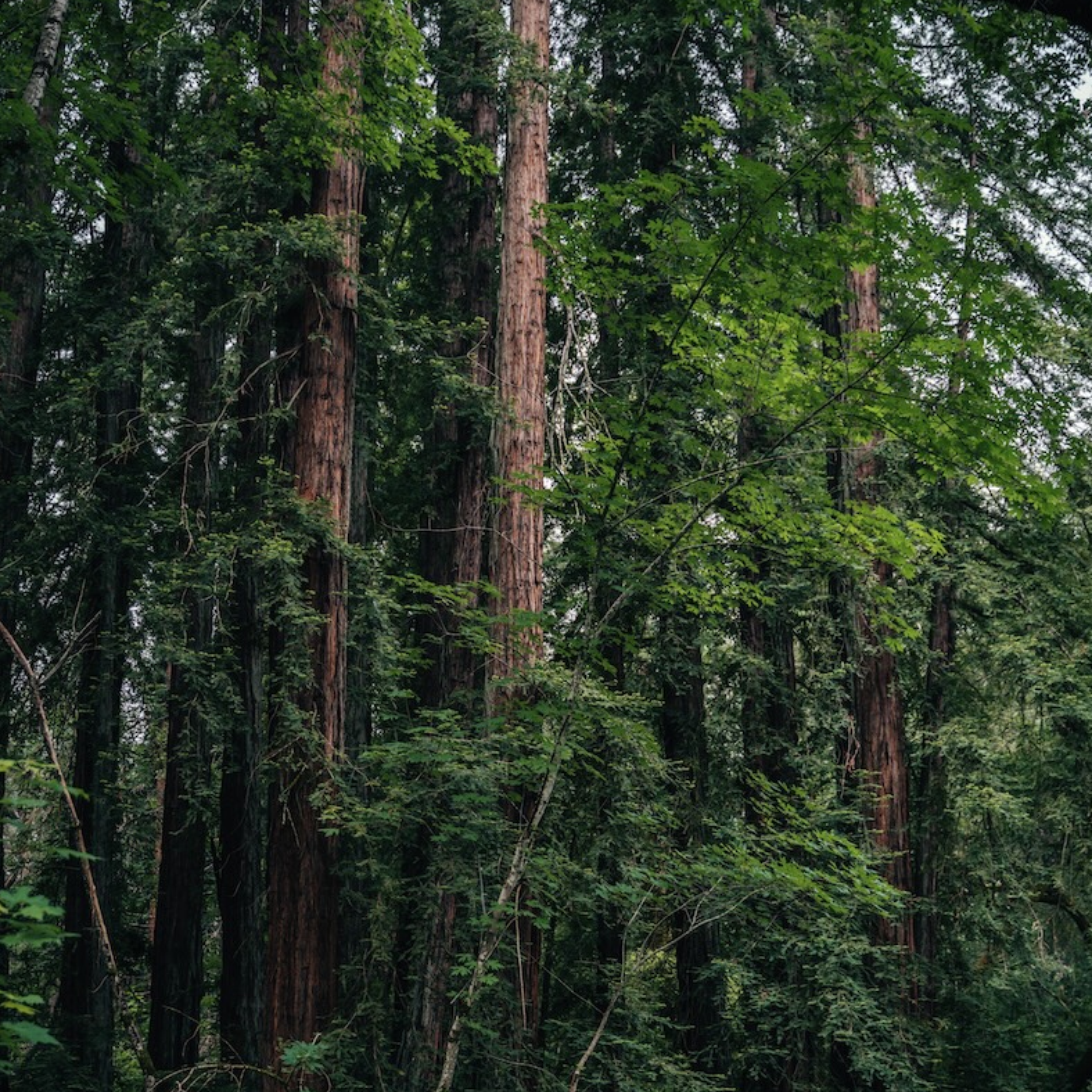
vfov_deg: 37.9
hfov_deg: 38.3
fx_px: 1570
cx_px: 543
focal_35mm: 44
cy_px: 730
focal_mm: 34
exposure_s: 1/640
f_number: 2.8
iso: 400
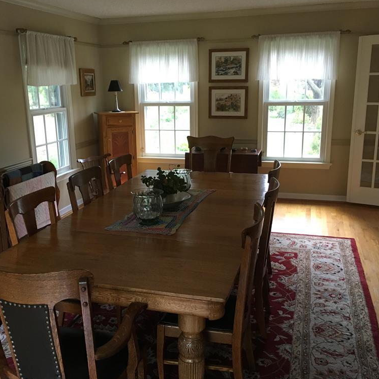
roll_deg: +1.6
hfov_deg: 47.2
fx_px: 434
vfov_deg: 47.2
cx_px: 175
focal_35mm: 35
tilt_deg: -14.1
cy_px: 187
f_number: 2.2
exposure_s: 1/30
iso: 160
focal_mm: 4.15
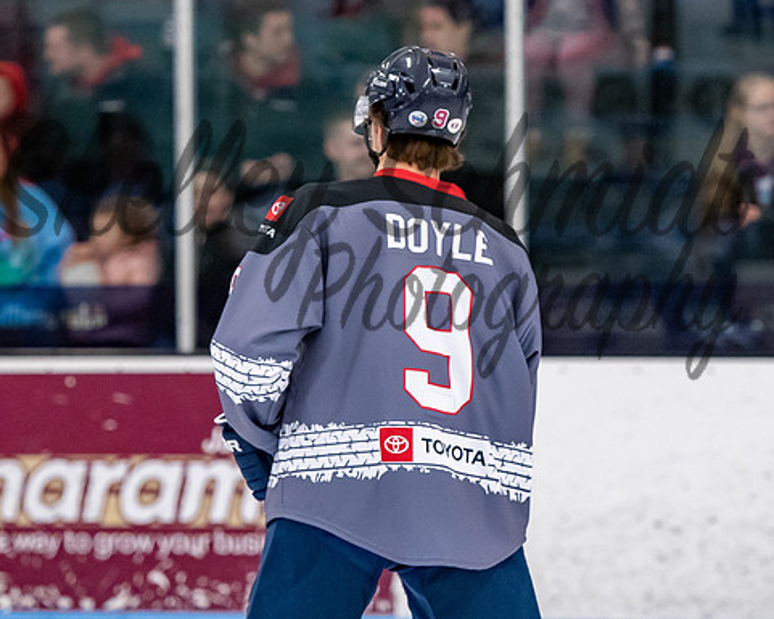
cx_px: 386
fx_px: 9096
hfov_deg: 4.9
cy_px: 216
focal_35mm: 397
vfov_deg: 3.9
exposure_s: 1/800
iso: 2000
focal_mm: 165
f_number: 3.2
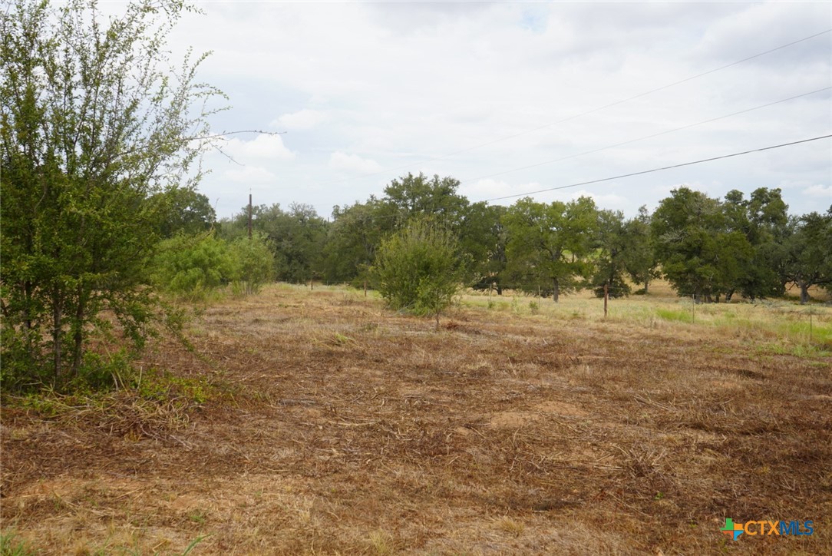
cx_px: 416
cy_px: 278
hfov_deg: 50.7
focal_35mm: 38
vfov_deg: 35.1
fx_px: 879
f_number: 10
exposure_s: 1/125
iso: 100
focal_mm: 38
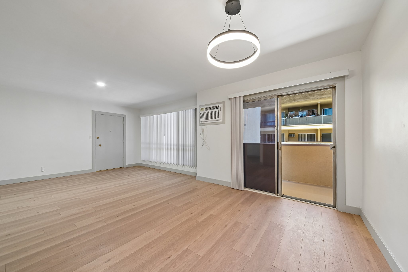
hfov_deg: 112.6
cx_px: 204
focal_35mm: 12
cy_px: 136
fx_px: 136
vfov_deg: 90.0
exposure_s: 1/3.33
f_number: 8
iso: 250
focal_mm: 12
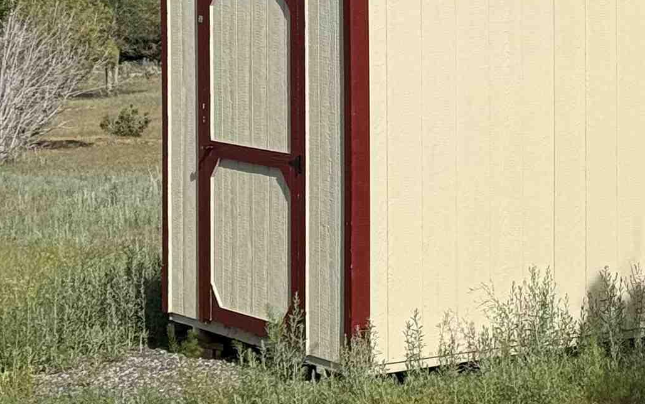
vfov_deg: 8.5
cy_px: -106
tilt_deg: -0.9
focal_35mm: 152
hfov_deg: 13.1
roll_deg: -0.6
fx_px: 2672
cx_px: 931
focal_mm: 6.76
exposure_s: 1/6536
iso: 64
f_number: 1.78
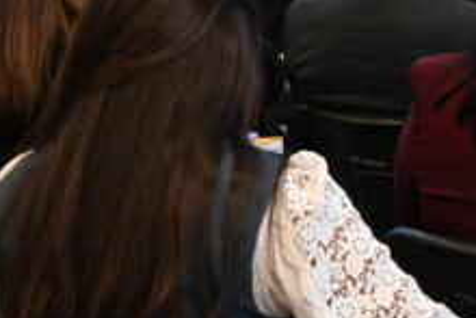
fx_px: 2381
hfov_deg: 11.3
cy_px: -89
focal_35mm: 180
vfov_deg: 7.6
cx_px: 472
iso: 2500
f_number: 6
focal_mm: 44
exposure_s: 1/60
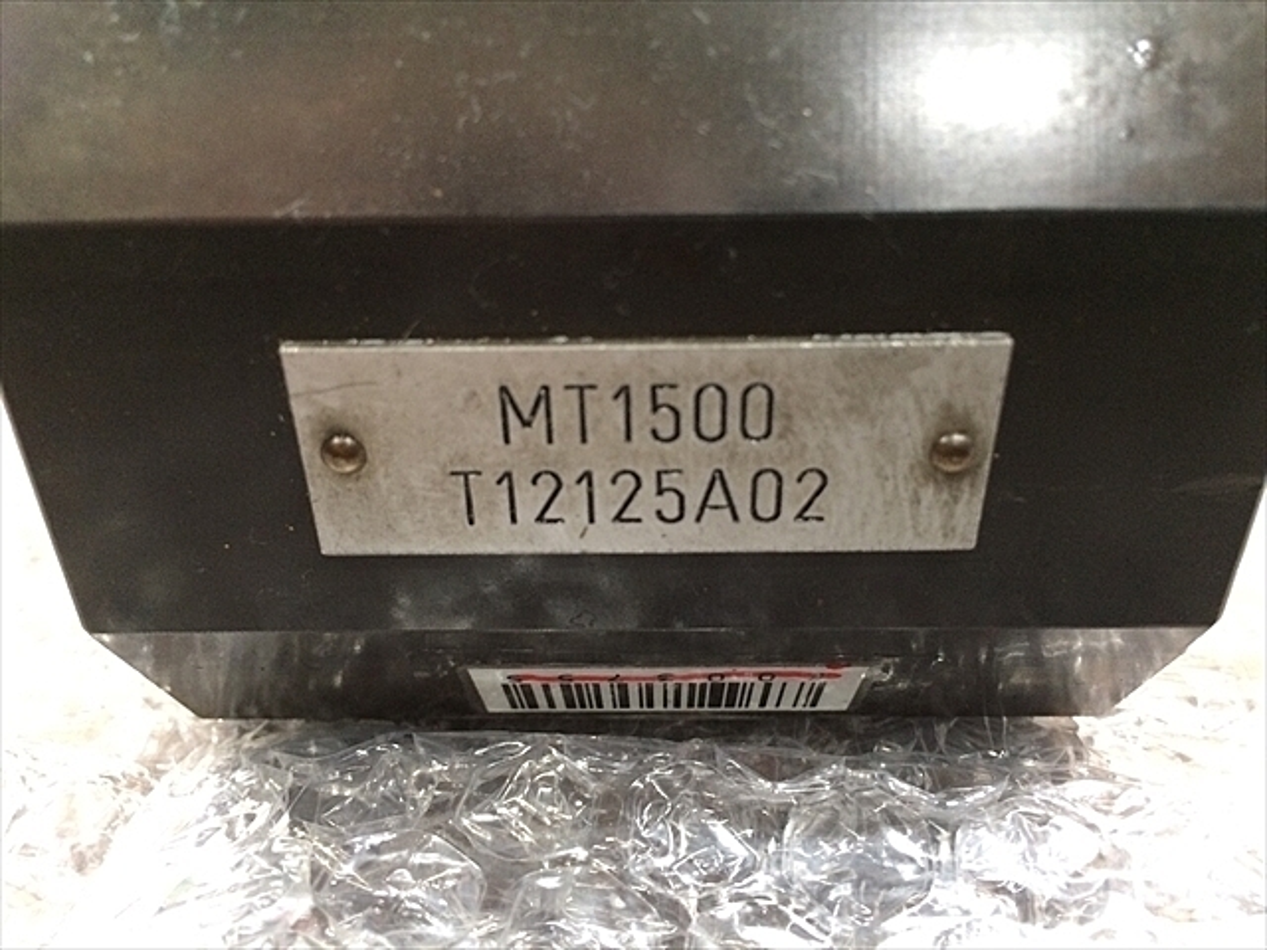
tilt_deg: -34.7
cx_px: 634
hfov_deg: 61.7
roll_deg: +1.1
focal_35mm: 29
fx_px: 1061
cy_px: 475
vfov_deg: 48.2
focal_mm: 4.15
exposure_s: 1/17
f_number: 2.2
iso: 320
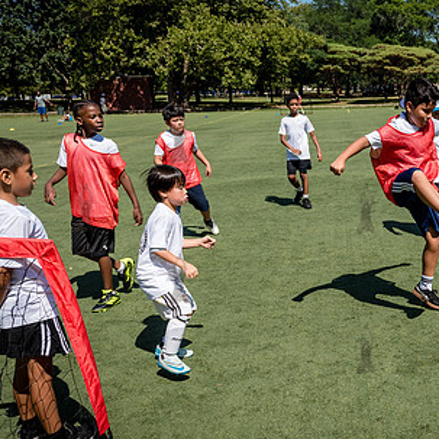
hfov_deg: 35.4
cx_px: 418
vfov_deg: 38.3
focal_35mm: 44
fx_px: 631
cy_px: 243
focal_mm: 24
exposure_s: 1/2000
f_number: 4
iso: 200
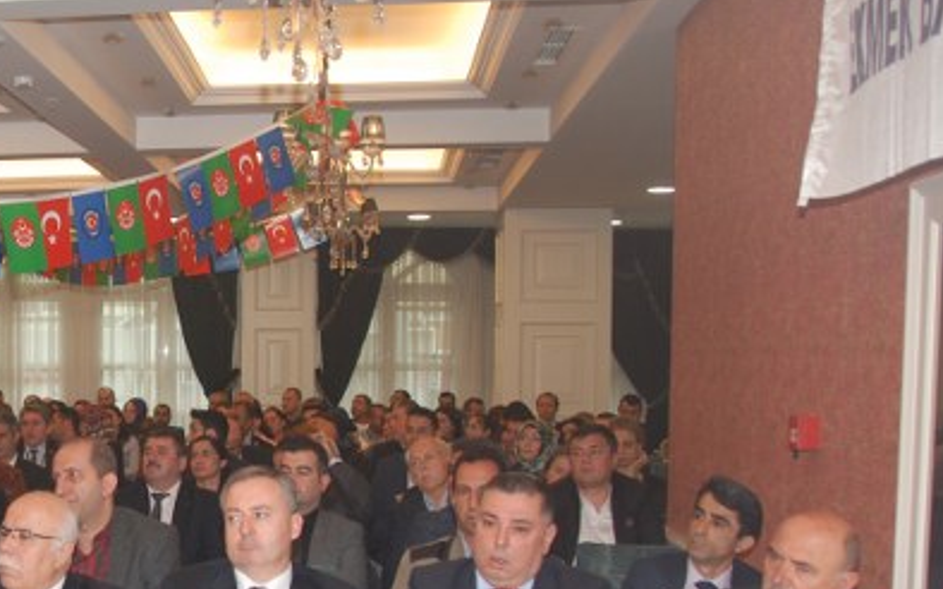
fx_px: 1439
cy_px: 493
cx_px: 81
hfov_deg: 34.2
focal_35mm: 56
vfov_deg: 22.7
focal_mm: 18
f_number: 4
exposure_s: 1/60
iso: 200
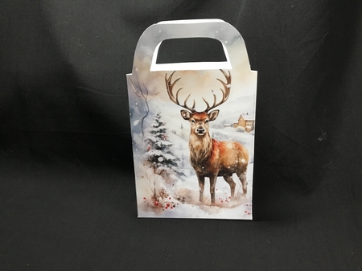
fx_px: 324
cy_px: 136
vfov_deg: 45.4
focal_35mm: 31
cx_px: 181
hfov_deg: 58.4
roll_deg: +0.0
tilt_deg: -17.6
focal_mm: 3.3
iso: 160
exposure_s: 1/33
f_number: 2.4
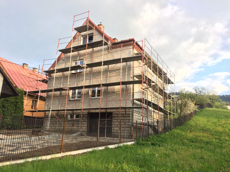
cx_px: 115
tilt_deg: +14.1
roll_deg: -2.3
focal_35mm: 29
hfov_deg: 61.7
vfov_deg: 48.2
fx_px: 193
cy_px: 86
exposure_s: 1/209
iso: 32
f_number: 2.2
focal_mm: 4.15
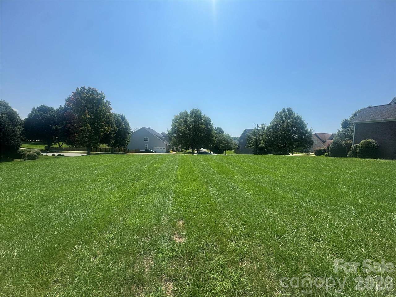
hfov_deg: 102.1
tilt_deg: -3.7
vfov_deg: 85.7
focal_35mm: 14
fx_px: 160
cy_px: 148
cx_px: 198
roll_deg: -1.6
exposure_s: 1/2208
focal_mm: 2.22
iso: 50
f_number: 2.2
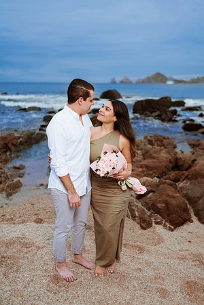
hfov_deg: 37.9
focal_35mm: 35
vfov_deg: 54.4
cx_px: 102
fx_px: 297
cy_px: 152
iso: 100
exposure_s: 1/640
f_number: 1.8
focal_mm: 35
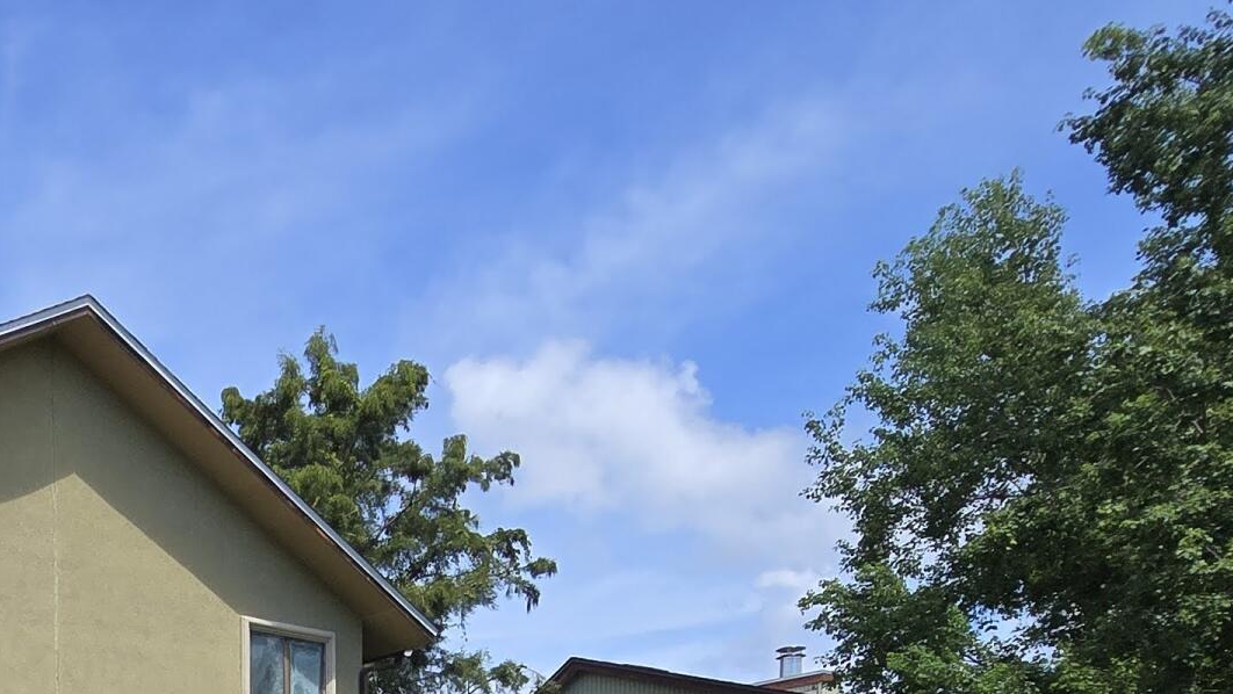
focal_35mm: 40
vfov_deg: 23.1
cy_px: 1082
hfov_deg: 43.5
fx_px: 1308
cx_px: 12
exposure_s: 1/1967
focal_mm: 2.2
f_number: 2.2
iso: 50
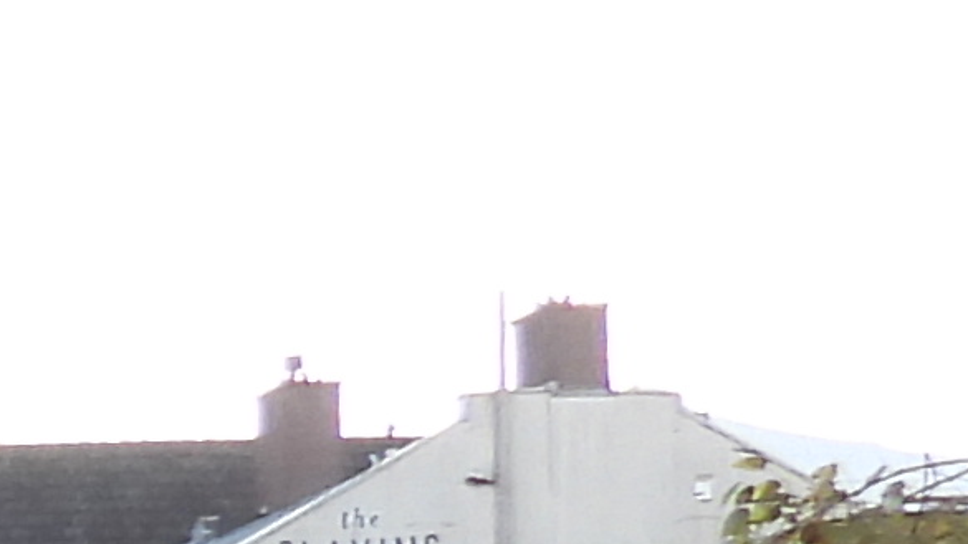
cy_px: 1205
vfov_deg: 5.7
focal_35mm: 206
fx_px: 5287
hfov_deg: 7.7
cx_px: -2725
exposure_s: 1/250
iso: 100
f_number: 2.8
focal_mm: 4.3
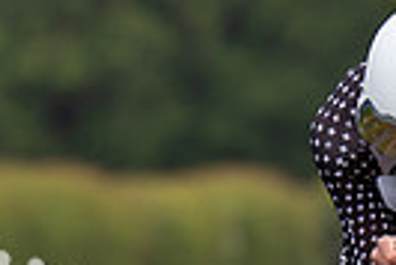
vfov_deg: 0.8
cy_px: 404
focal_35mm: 1742
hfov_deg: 1.2
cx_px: 473
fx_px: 19183
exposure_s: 1/1250
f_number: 3.2
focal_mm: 200
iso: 160
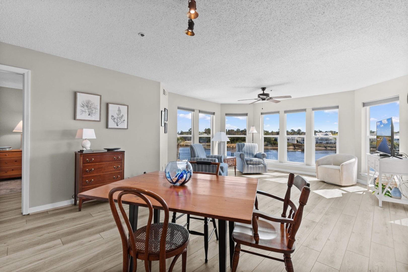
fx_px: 170
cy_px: 136
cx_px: 204
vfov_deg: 77.3
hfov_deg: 100.4
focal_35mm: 15
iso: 100
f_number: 4.8
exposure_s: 1/100
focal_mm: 10
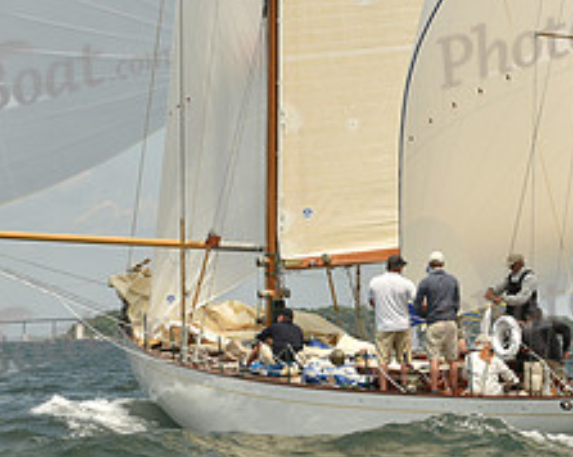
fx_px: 2897
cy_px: 191
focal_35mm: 171
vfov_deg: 9.0
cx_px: 306
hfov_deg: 11.3
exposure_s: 1/1250
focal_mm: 70
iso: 400
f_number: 10
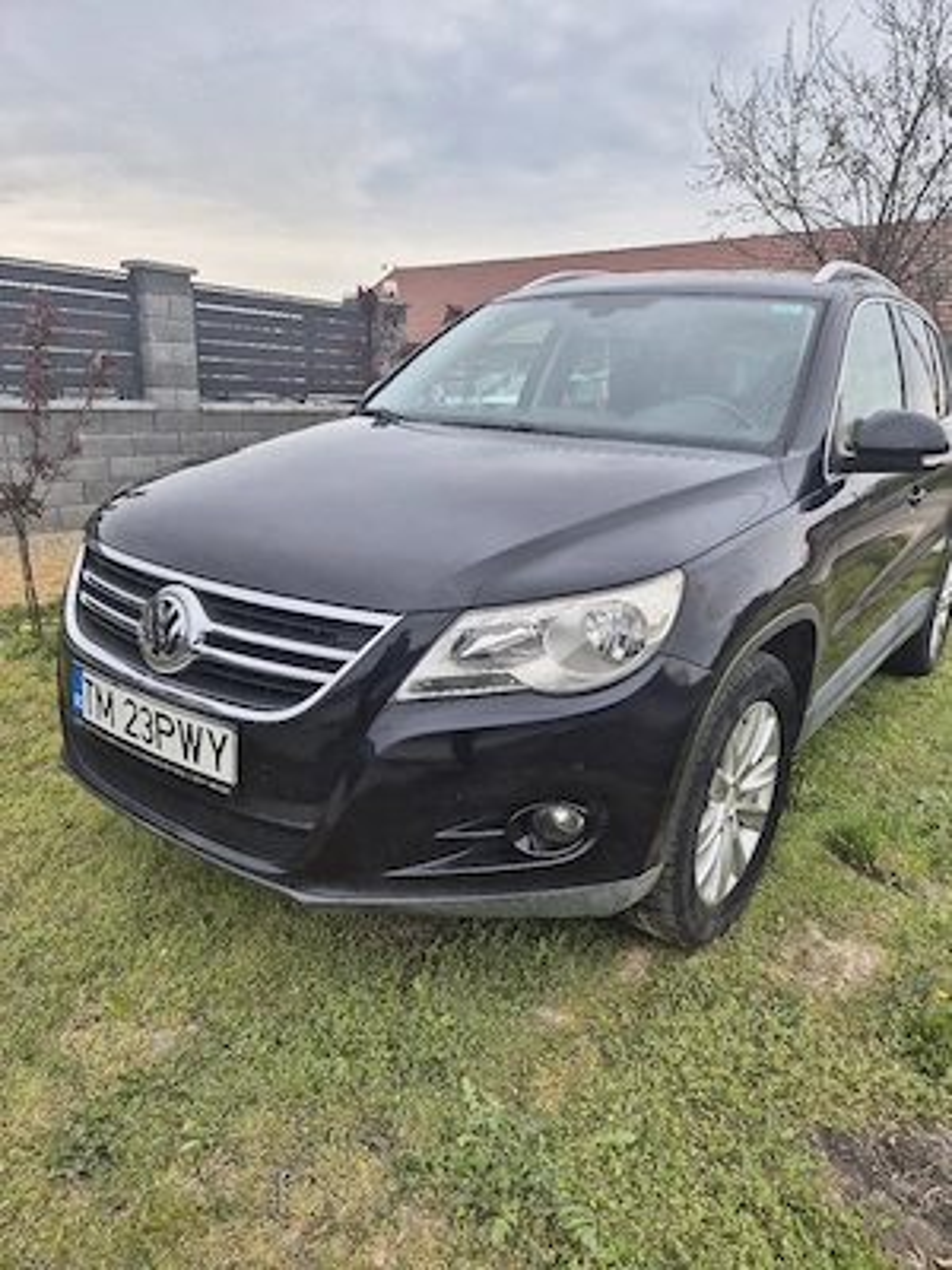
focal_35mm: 23
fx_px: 843
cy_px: 635
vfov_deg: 73.9
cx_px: 476
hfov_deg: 58.9
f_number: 1.8
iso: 25
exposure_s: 1/185
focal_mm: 5.4
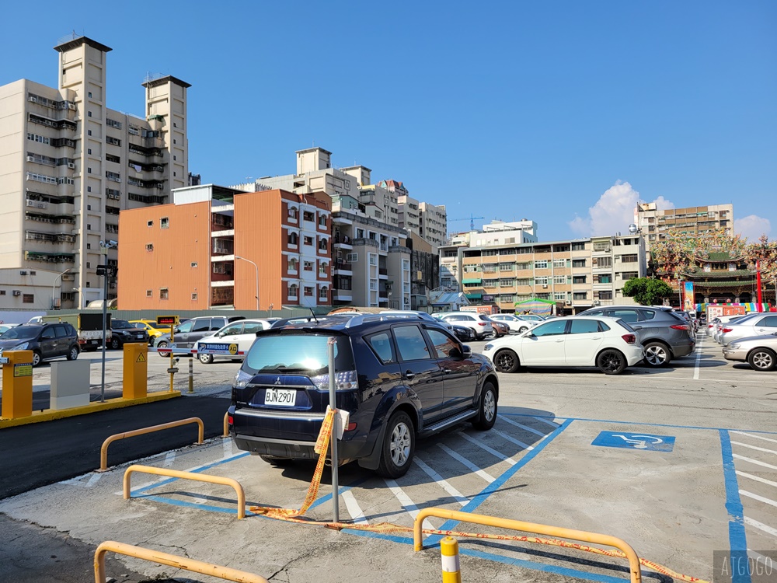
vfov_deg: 53.1
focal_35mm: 26
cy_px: 292
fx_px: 584
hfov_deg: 67.3
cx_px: 388
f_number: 1.8
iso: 40
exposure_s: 1/2600
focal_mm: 5.4
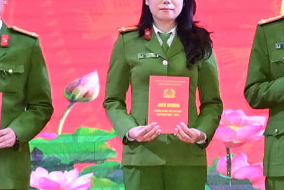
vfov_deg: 4.6
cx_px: 255
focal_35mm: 297
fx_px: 2344
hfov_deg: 6.9
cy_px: -88
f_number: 4
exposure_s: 1/200
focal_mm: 32
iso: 1600
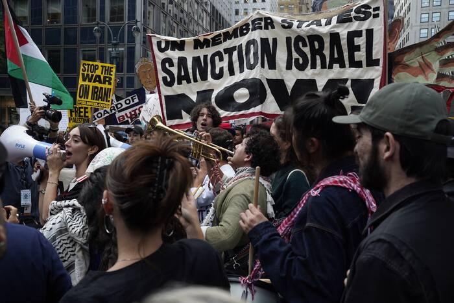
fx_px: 441
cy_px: 152
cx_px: 227
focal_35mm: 35
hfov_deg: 54.4
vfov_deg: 37.9
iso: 1250
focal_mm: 35
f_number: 6.3
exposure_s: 1/250
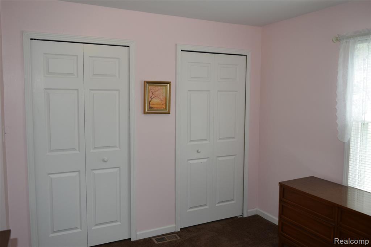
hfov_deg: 61.9
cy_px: 124
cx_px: 186
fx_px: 309
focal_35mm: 30
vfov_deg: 43.6
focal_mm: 20
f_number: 5
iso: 800
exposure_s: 1/100
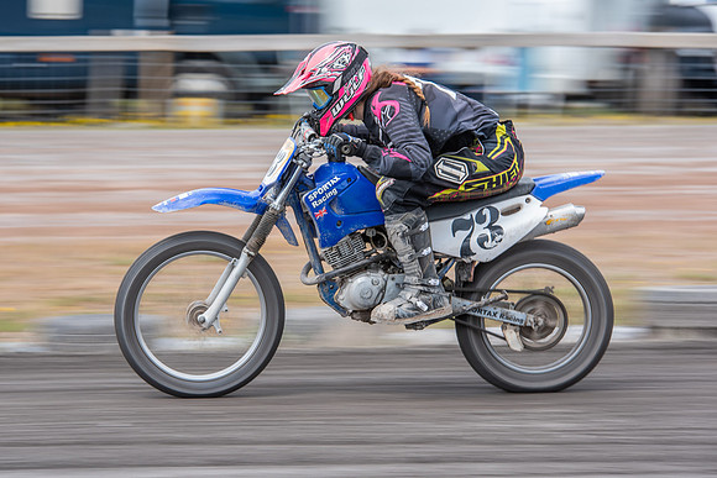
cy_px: 190
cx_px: 305
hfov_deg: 11.0
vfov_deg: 7.4
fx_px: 3719
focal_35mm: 187
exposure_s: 1/160
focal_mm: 150
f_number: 8
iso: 200
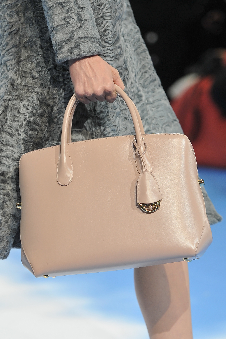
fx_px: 1131
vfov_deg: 17.1
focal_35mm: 120
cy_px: 170
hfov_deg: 11.4
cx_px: 113
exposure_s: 1/1000
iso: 640
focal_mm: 120
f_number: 3.2
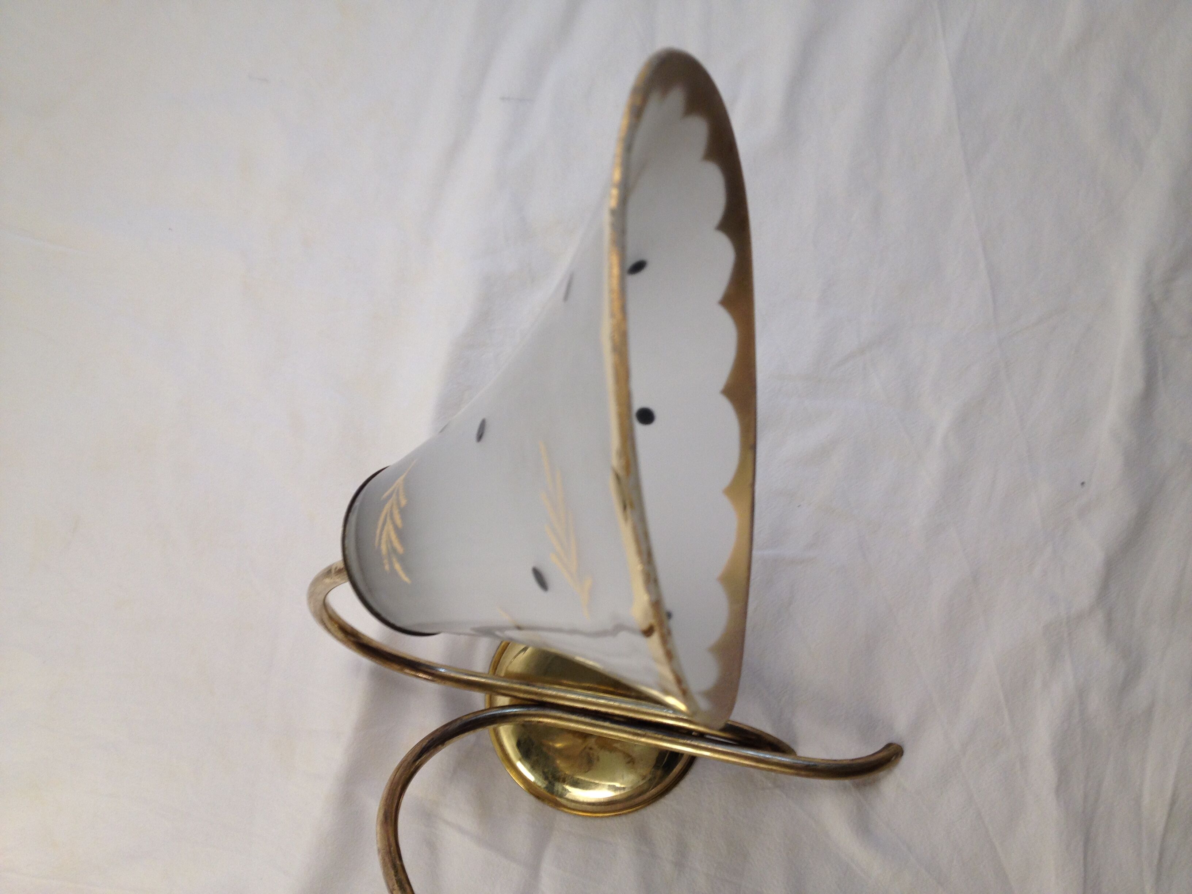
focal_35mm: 35
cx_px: 596
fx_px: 1205
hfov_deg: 52.6
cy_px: 447
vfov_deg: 40.7
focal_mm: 4.28
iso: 50
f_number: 2.4
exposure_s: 1/24
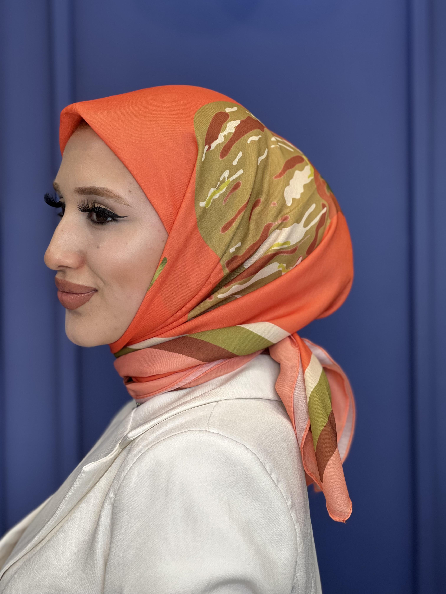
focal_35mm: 77
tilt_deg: -1.8
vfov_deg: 25.3
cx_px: 223
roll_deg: +0.7
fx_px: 1323
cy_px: 297
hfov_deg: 19.1
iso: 100
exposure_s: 1/100
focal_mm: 9
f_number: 2.8
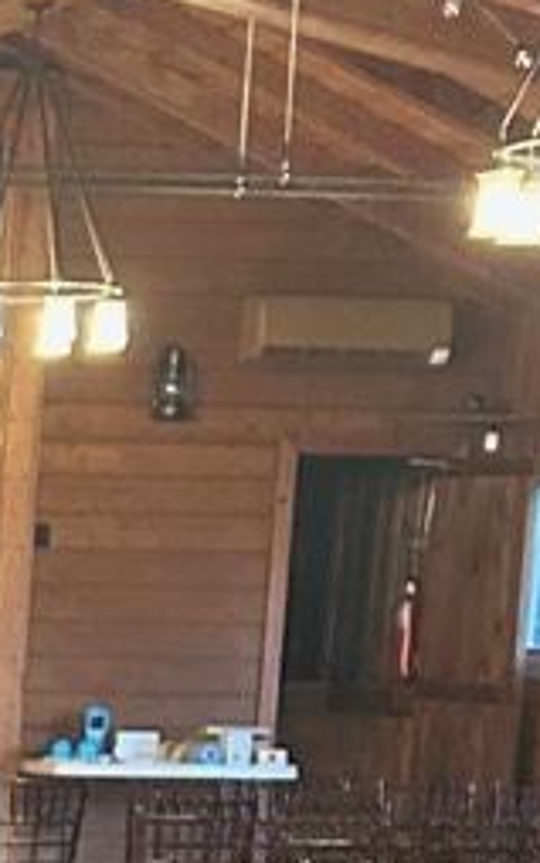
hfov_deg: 9.0
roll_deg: +0.6
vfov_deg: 15.6
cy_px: 962
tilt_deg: -7.9
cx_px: -791
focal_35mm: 130
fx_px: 3058
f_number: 1.5
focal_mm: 5.7
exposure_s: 1/60
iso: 500
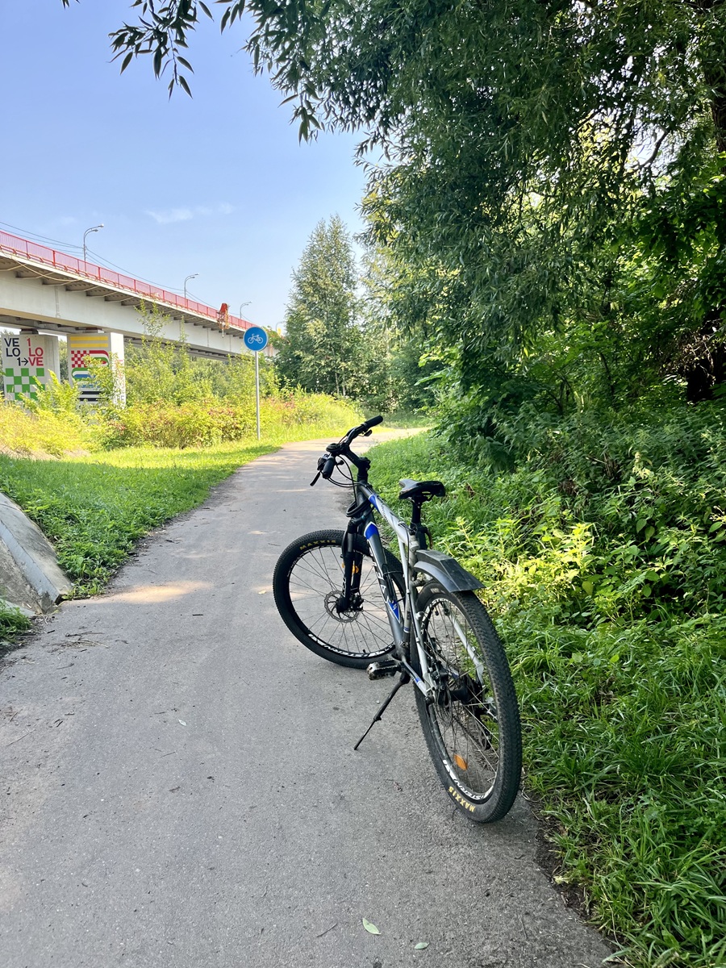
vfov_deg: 67.3
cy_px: 484
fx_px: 727
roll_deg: +0.6
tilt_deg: -6.7
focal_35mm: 26
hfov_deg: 53.1
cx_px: 363
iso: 50
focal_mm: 5.1
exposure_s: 1/756
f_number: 1.6
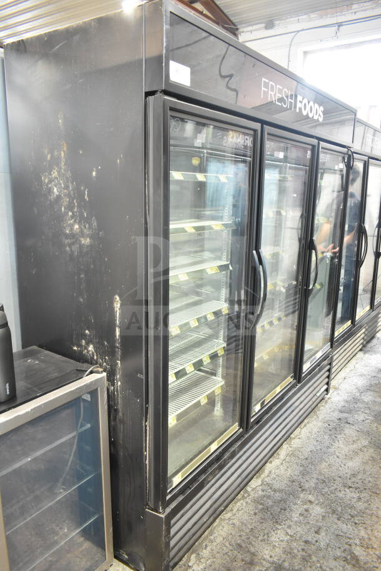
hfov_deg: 48.0
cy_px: 286
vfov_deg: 67.4
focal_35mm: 27
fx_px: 428
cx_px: 190
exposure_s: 1/40
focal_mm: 18
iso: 1600
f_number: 3.5
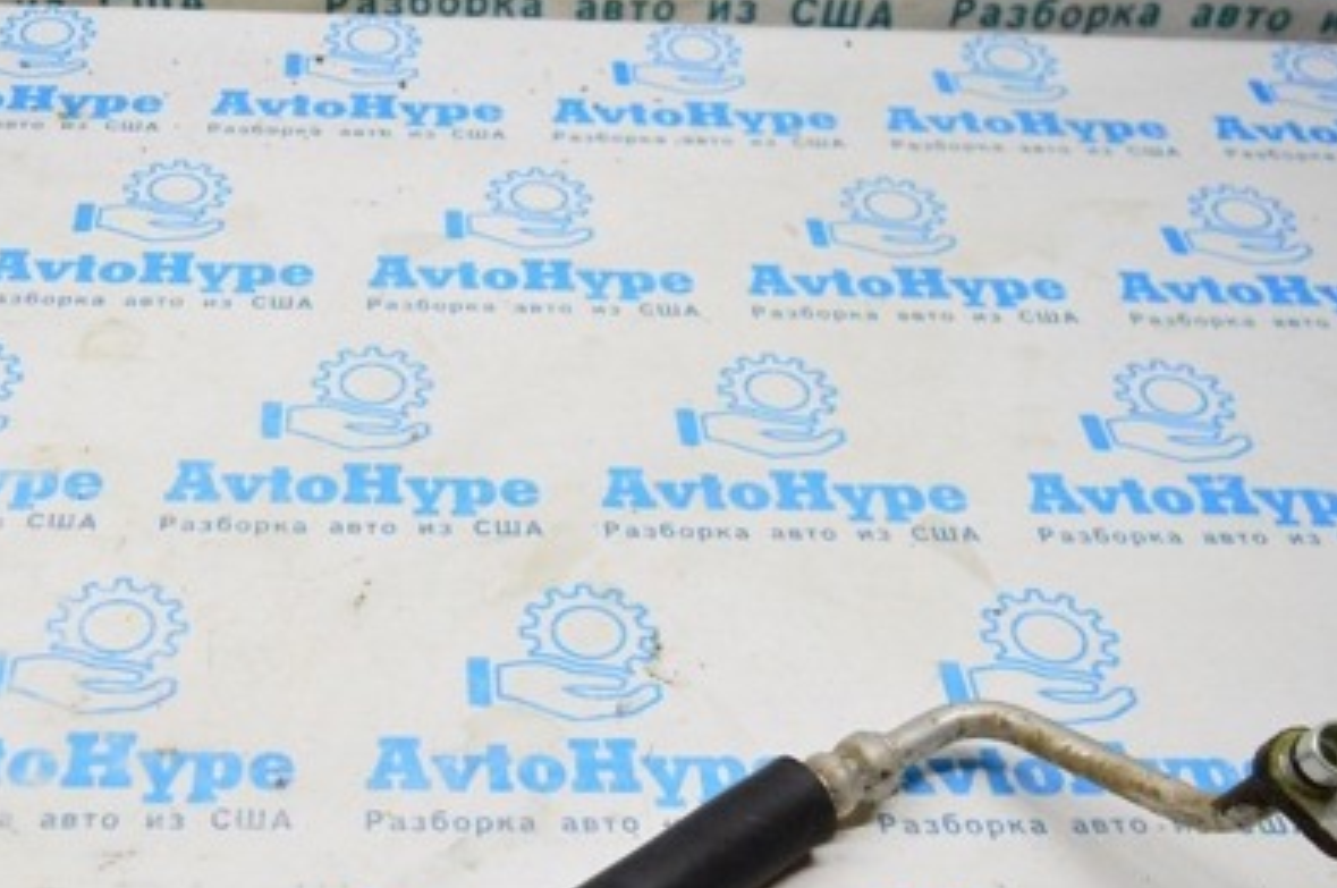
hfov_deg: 43.4
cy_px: 672
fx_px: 1632
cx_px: 371
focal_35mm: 44
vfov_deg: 29.9
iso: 6400
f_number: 3.5
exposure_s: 1/1000
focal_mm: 18
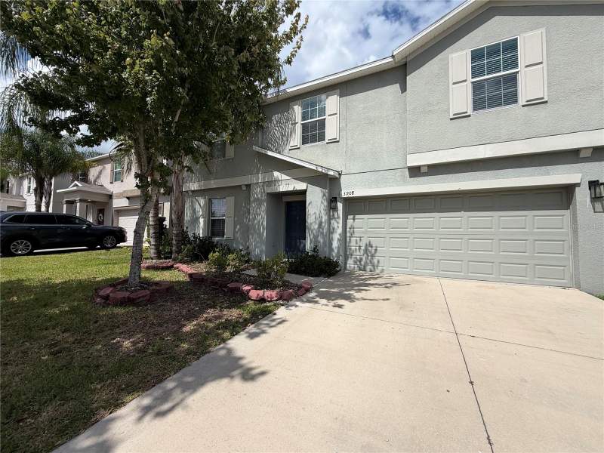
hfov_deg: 102.1
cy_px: 226
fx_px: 244
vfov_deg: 85.7
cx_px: 302
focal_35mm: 14
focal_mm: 2.22
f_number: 2.2
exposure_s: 1/1464
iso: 20
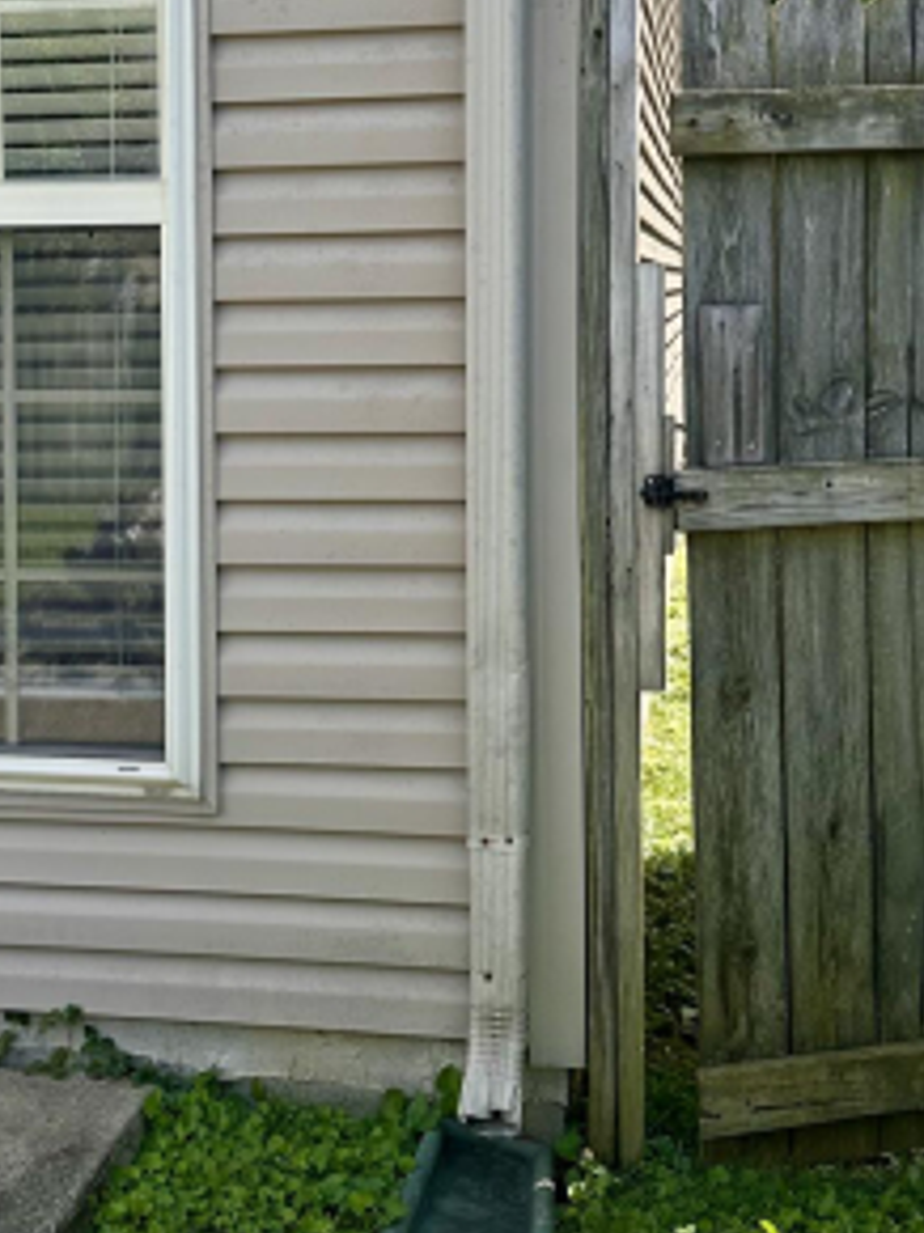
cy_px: 392
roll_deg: -0.3
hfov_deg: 26.4
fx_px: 1959
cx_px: 339
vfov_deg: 34.6
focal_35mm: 55
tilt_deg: -1.9
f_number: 1.78
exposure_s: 1/1664
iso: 80
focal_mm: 6.86
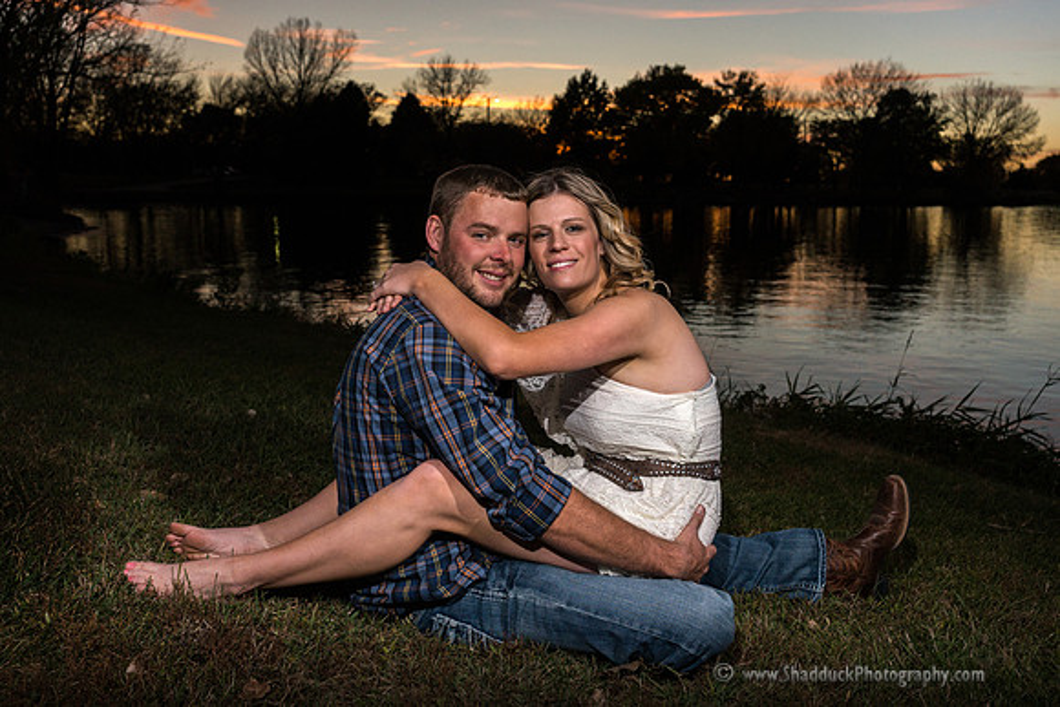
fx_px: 1031
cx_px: 530
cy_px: 354
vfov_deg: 37.9
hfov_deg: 54.4
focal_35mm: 35
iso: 640
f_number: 6.3
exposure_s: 1/320
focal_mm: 35
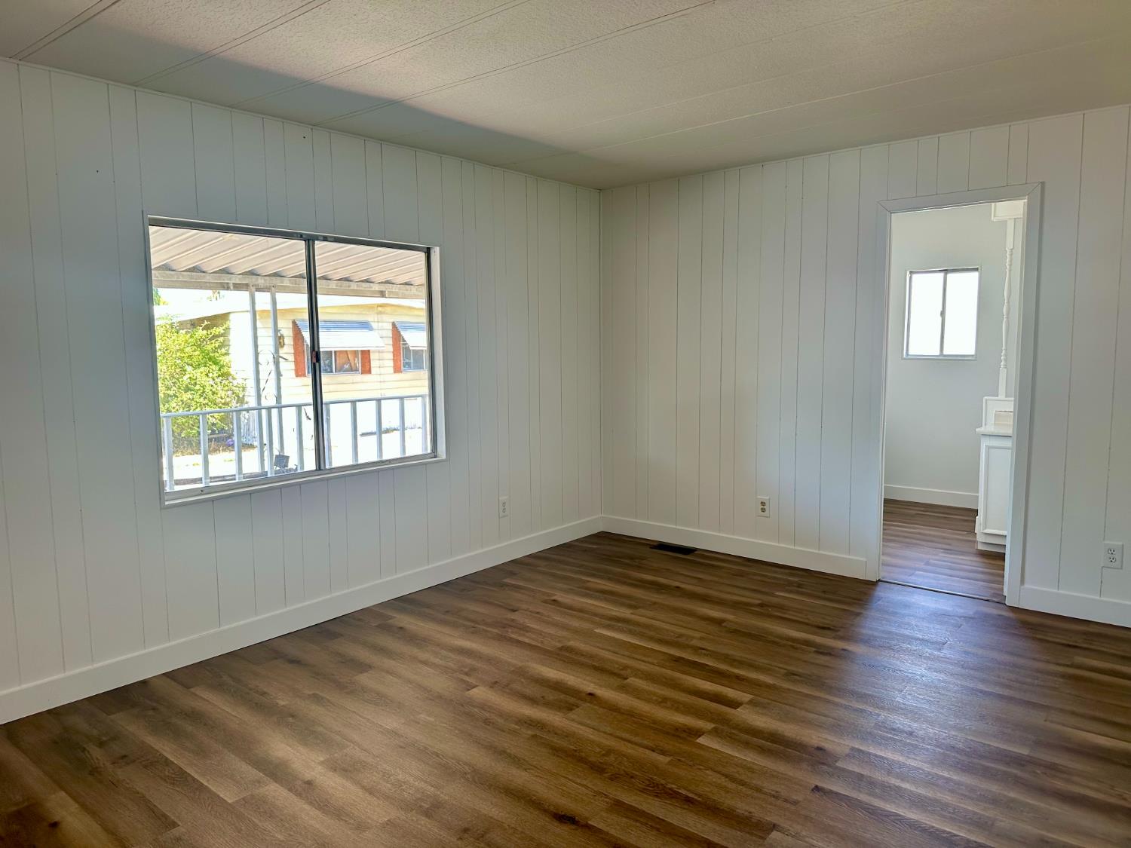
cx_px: 566
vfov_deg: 56.8
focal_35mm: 24
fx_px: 784
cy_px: 424
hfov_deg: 71.6
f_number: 1.78
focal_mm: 6.86
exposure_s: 1/120
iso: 100
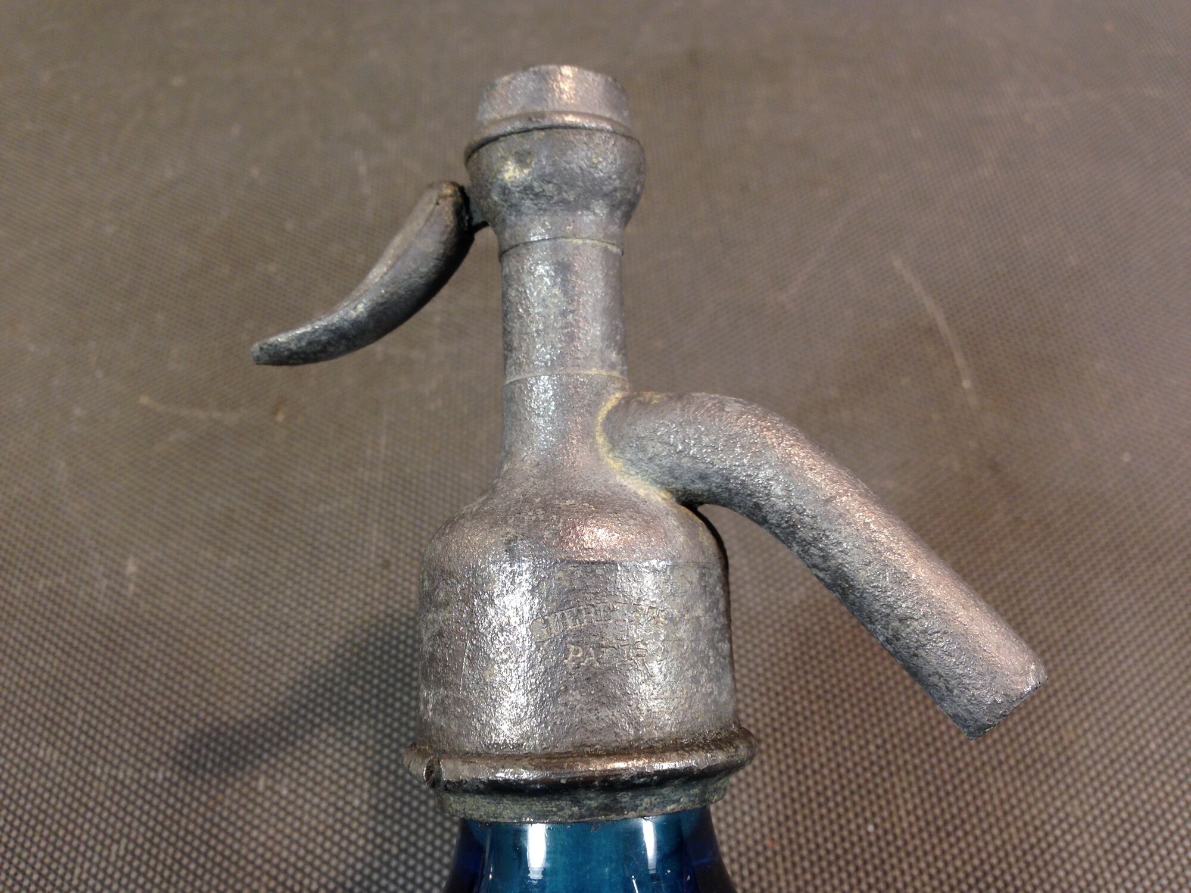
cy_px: 446
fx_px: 1135
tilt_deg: -50.6
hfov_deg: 55.4
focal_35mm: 33
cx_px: 596
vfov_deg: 42.9
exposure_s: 1/24
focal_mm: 4.12
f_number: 2.4
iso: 50
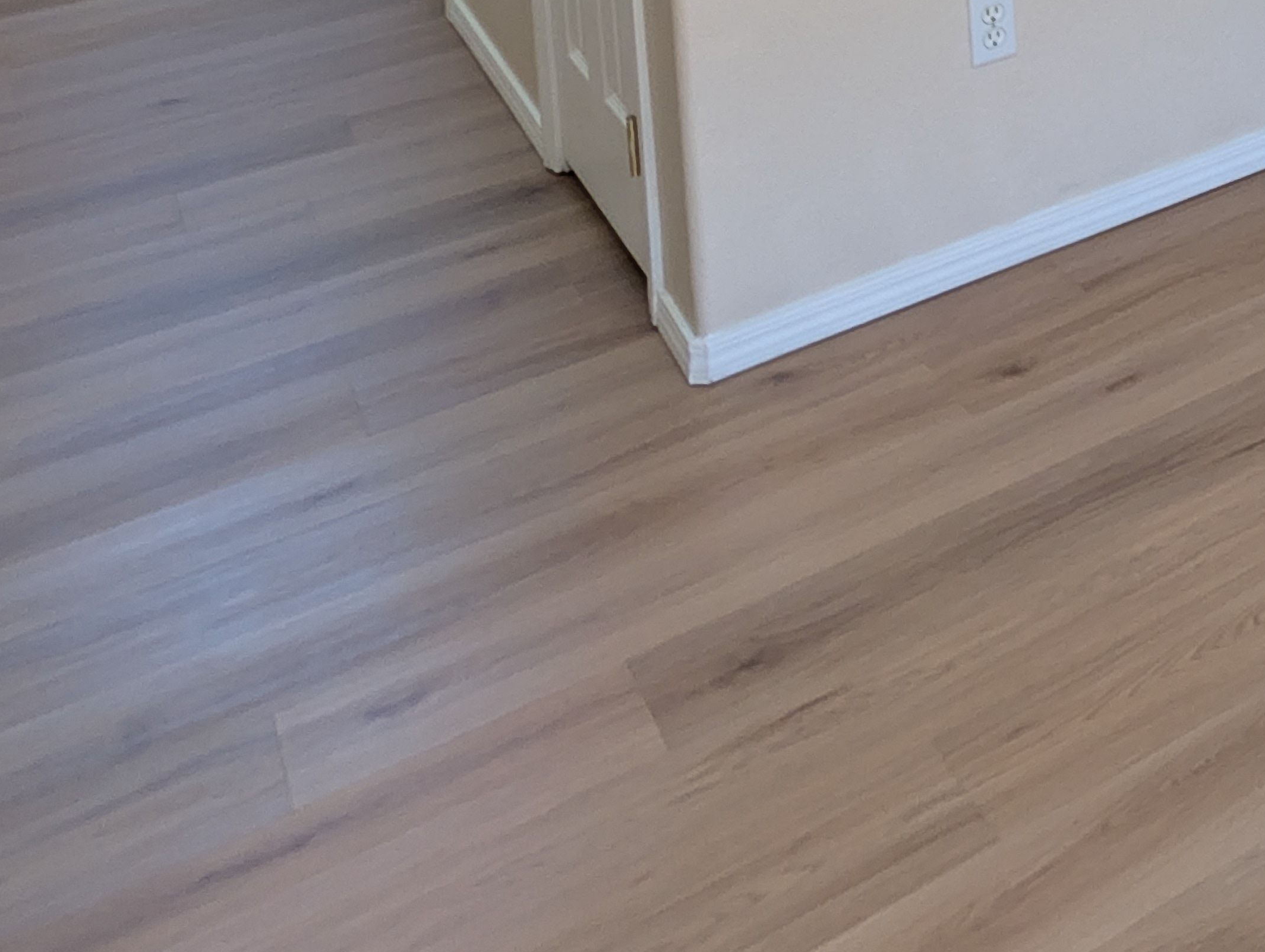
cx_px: 1777
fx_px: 1683
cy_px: -567
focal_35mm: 46
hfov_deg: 29.6
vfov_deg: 23.5
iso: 47
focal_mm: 2.02
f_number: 1.7
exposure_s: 1/173
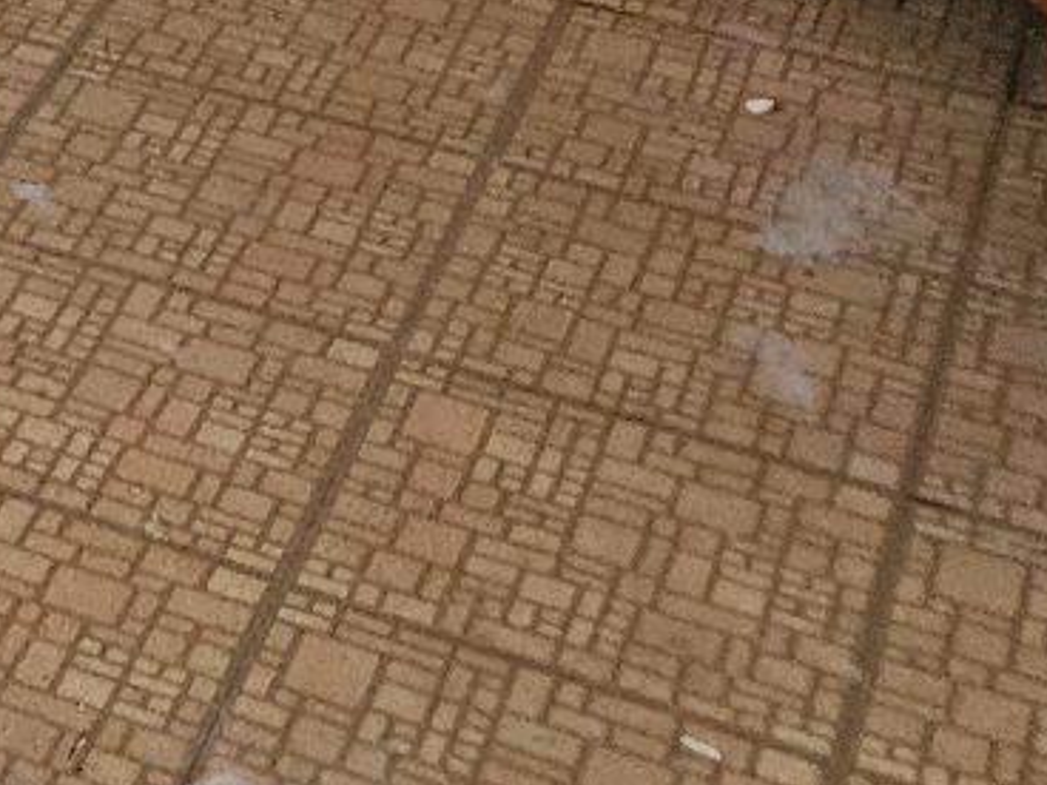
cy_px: -1297
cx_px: -1221
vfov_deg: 9.8
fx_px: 3872
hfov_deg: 12.9
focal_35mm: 128
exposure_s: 1/60
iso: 640
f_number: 1.8
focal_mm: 6.4
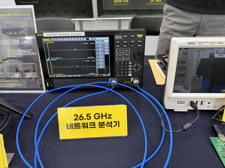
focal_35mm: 24
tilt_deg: -34.2
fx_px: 156
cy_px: 84
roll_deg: +2.3
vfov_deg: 56.8
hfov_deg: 71.6
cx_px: 112
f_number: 1.78
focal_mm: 6.76
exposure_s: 1/60
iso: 400
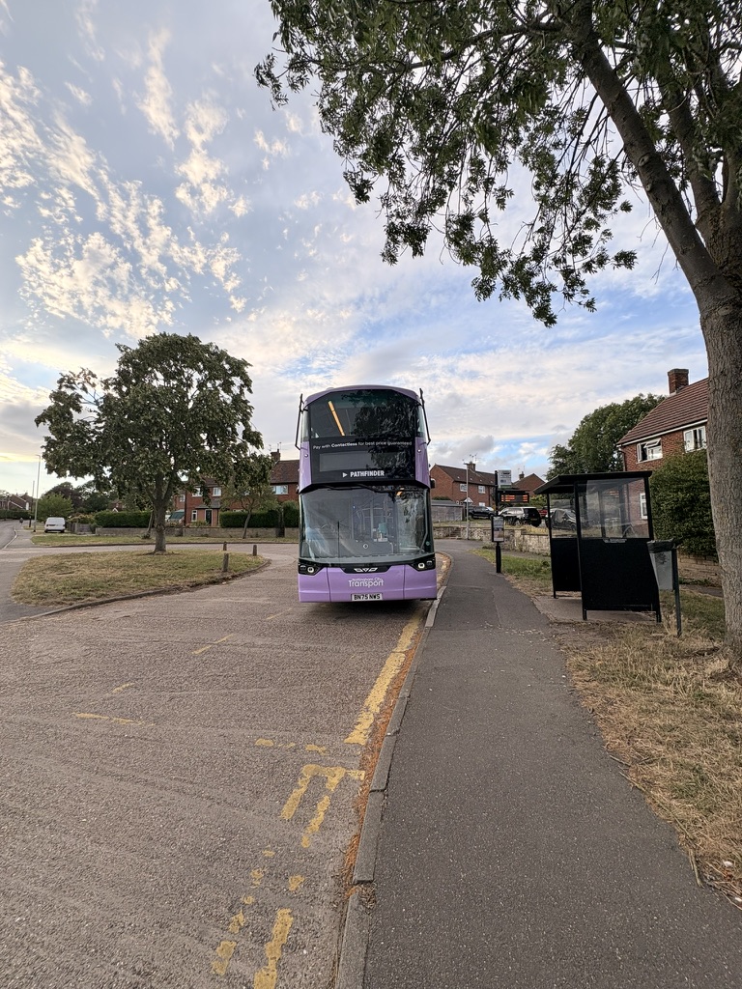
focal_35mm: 14
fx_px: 400
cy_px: 494
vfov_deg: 102.1
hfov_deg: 85.7
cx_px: 371
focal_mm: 2.22
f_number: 2.2
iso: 50
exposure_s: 1/734
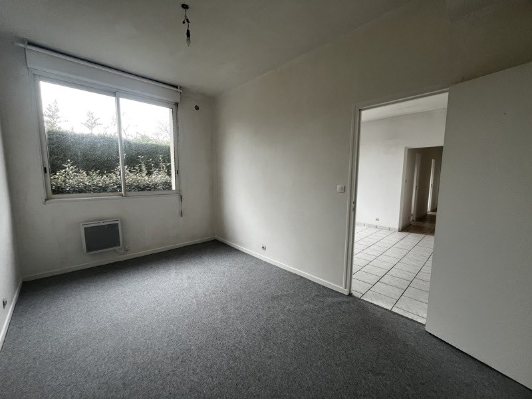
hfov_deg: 106.2
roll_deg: +0.4
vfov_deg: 89.9
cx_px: 266
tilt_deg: -6.4
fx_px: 200
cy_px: 200
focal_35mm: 13
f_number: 1.8
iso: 100
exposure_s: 1/99
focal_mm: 1.57
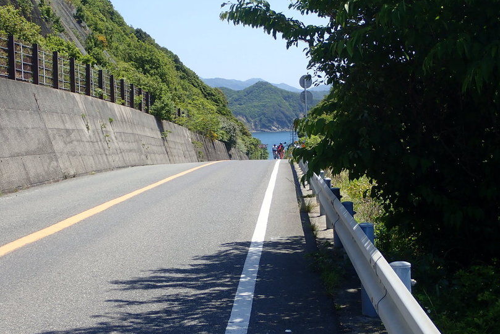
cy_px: 169
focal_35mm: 64
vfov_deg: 21.2
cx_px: 252
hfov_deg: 31.4
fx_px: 889
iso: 100
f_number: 5
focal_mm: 11.01
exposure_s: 1/320
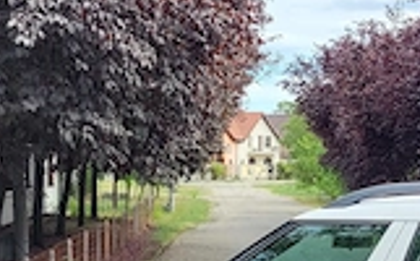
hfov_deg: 19.6
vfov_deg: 12.6
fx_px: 1177
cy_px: 224
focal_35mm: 103
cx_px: 425
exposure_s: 1/1339
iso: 40
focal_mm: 5.4
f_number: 1.8
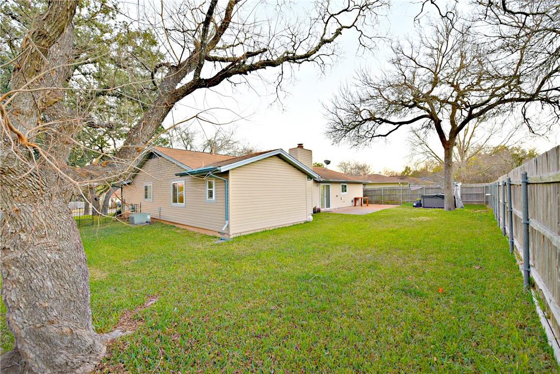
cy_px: 187
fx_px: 218
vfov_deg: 81.2
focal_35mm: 14
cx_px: 280
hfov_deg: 104.2
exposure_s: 1/60
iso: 400
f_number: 4
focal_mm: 14
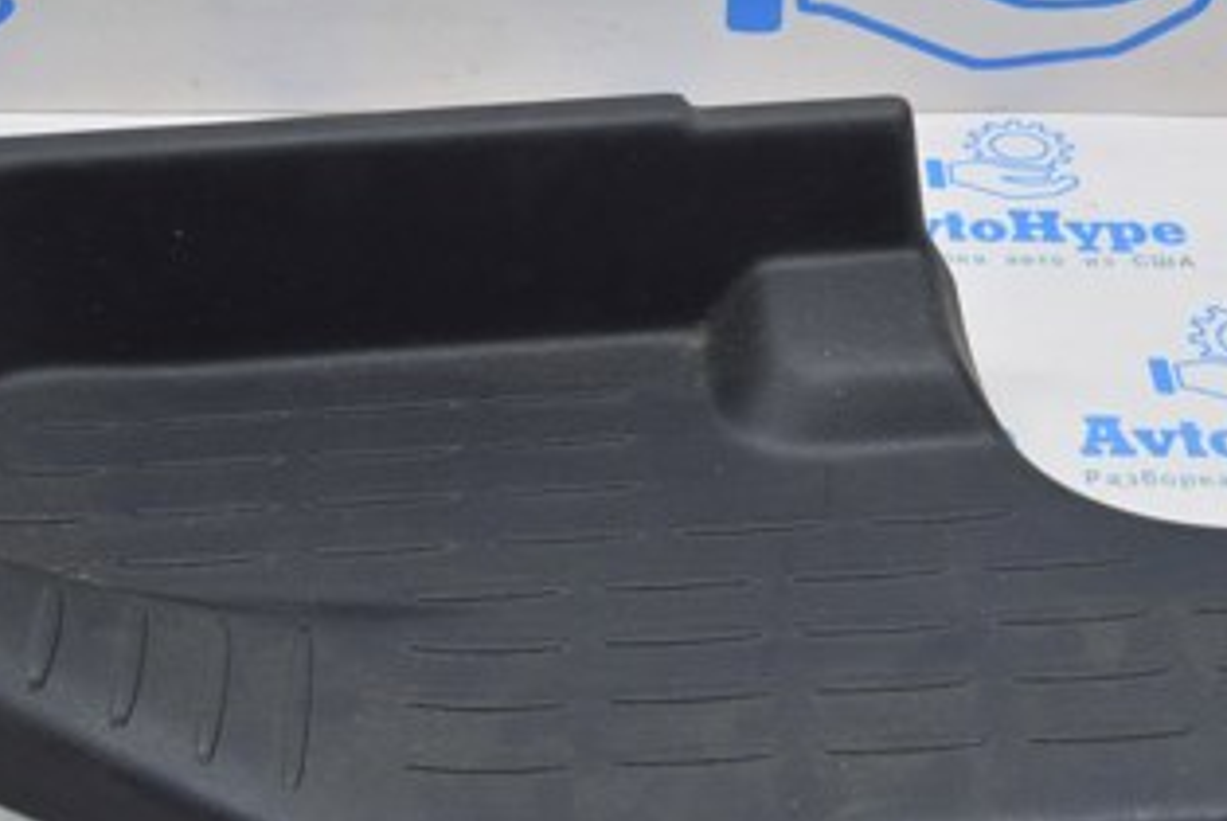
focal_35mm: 61
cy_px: 280
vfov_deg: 22.2
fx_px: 2081
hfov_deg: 32.9
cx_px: 606
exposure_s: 1/20
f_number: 5.6
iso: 400
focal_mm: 20
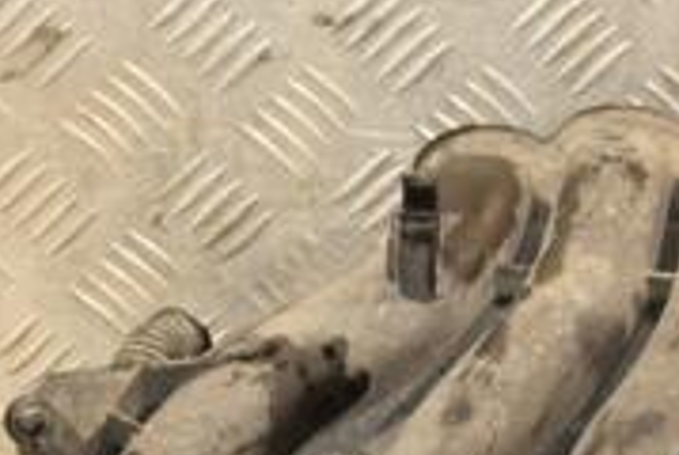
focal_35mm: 176
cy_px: 391
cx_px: 455
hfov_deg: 11.7
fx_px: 3319
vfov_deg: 7.8
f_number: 5
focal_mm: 35
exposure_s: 1/125
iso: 800
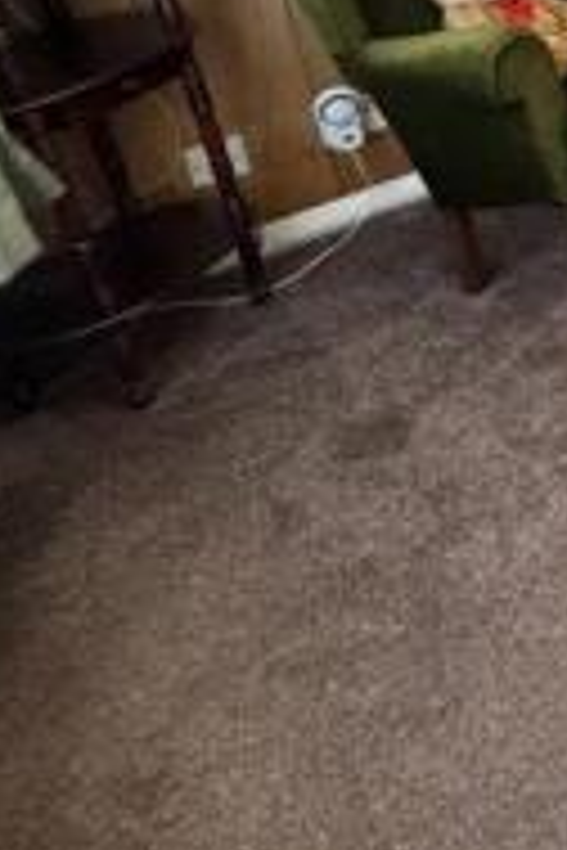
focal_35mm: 45
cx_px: 1217
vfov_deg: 36.1
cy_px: -115
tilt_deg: -18.3
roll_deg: -0.6
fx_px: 1063
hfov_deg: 17.4
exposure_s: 1/50
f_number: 2.2
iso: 400
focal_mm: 2.22
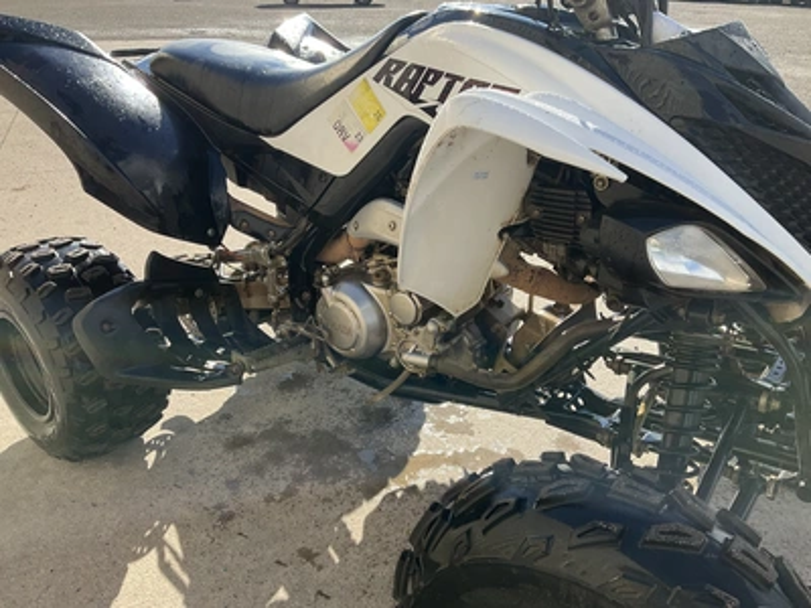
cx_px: 406
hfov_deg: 61.7
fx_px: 679
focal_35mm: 29
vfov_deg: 48.2
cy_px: 304
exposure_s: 1/944
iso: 25
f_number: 1.8
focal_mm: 3
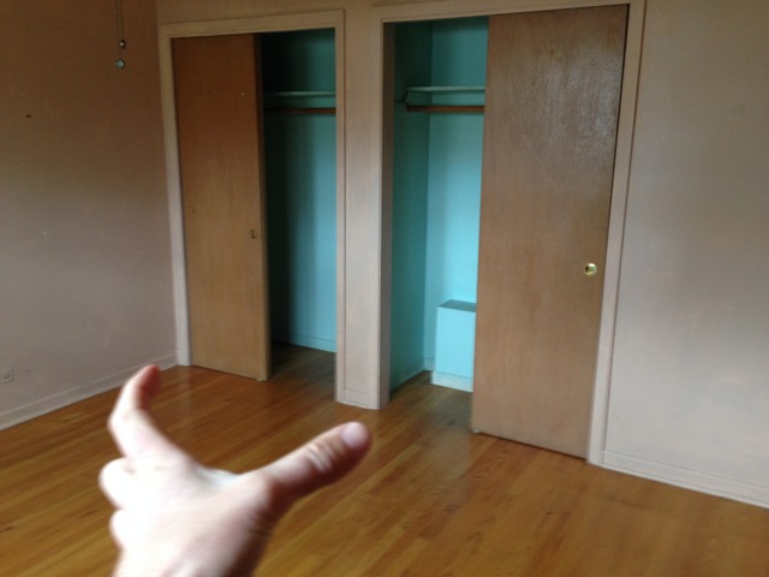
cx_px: 384
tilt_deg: -11.7
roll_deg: -2.1
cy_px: 288
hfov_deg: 55.4
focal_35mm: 33
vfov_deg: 42.9
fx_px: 733
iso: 100
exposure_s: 1/20
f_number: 2.4
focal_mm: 4.12
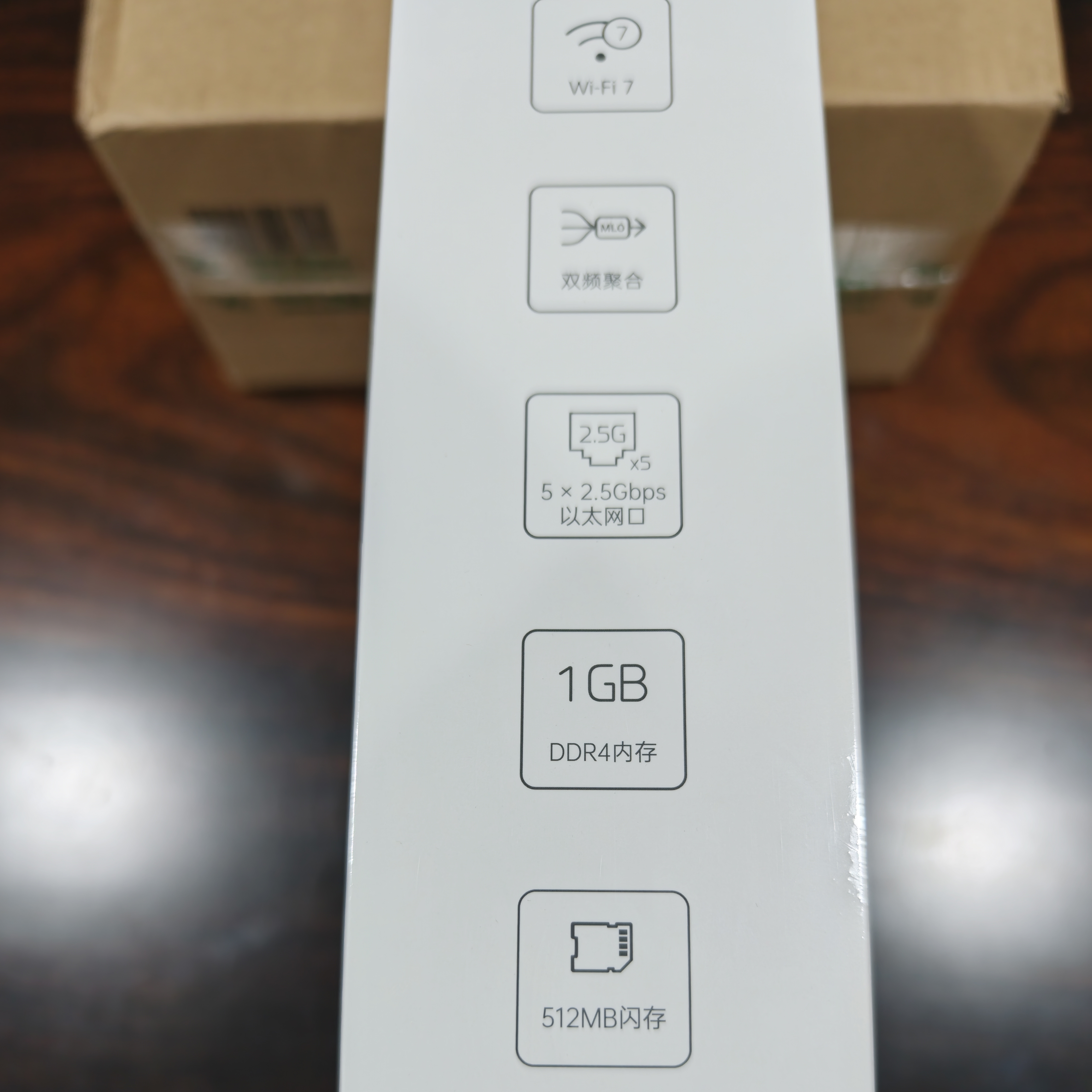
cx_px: 557
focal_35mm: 28
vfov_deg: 56.2
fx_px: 999
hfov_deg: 57.3
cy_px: 721
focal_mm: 8.67
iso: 800
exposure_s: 1/100
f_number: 1.8
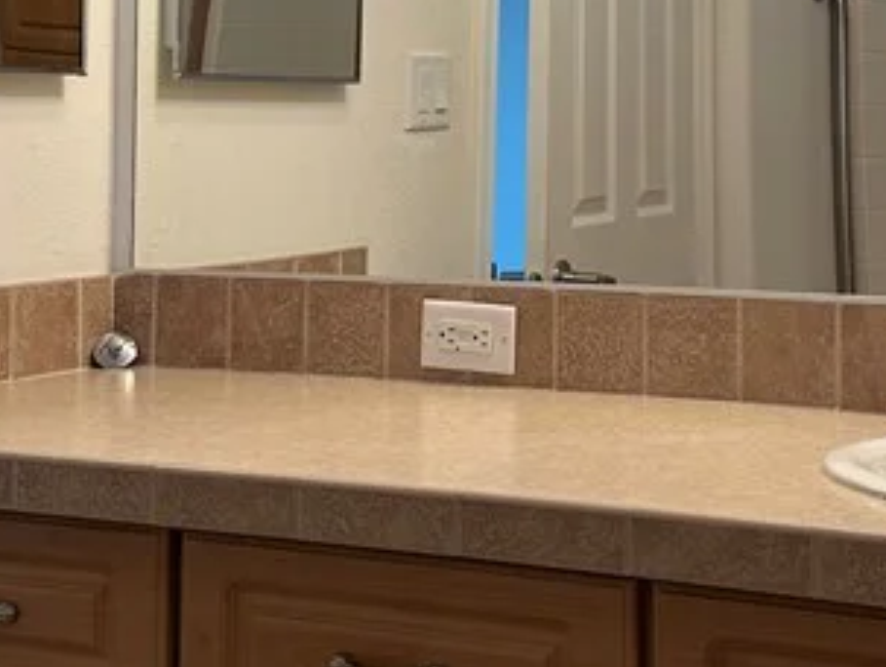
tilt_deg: +2.5
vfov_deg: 17.9
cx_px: 602
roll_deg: -0.4
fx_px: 2076
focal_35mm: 81
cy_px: 18
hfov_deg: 24.0
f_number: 1.78
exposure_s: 1/60
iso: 125
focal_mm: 6.86
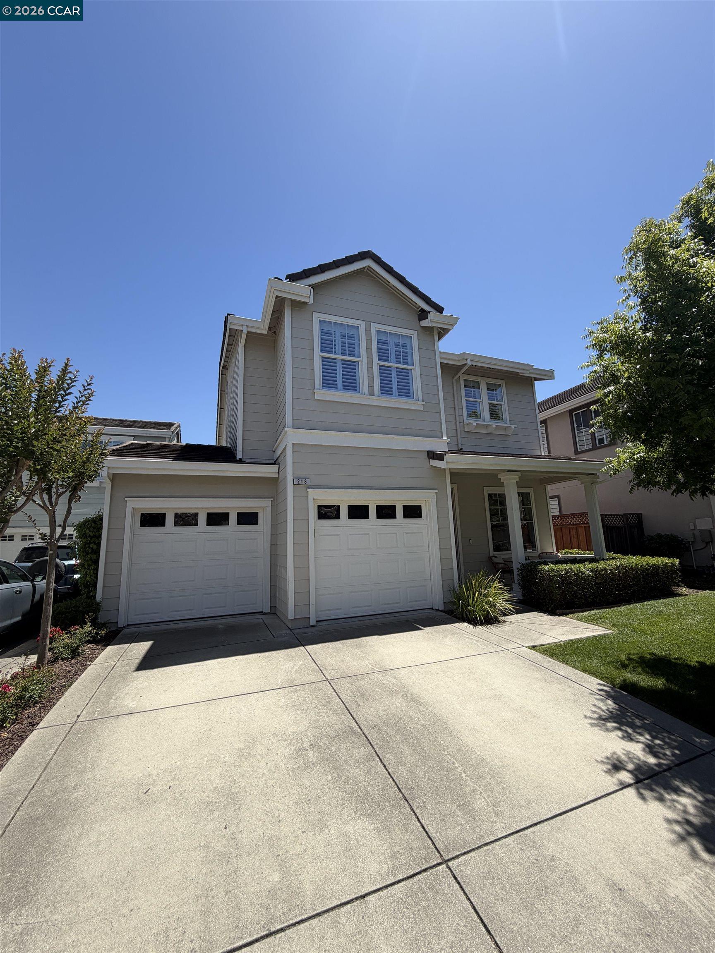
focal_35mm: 14
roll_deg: +2.4
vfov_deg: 102.1
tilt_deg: +10.4
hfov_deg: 85.7
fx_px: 386
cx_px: 358
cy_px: 476
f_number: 2.2
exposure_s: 1/770
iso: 20
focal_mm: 2.22
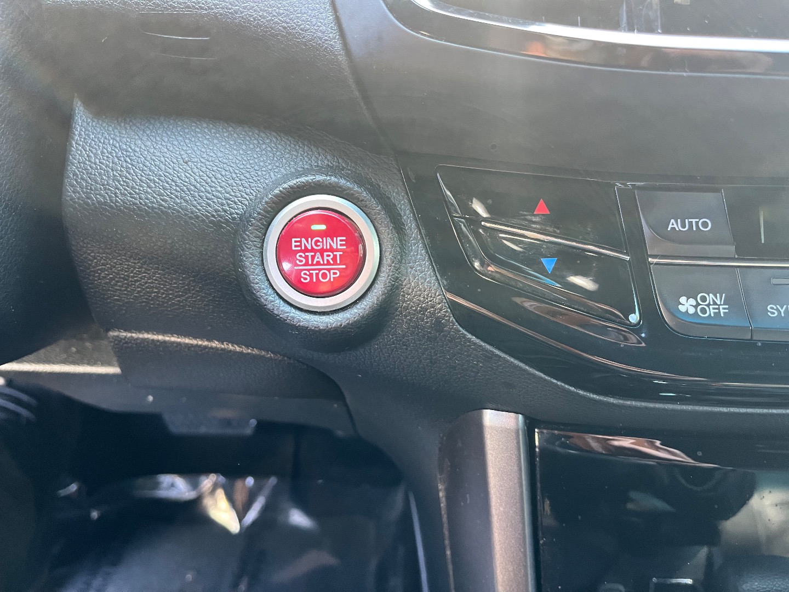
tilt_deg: -29.5
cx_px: 394
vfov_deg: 53.1
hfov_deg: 67.3
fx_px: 593
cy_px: 296
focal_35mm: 26
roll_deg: -1.7
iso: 400
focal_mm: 5.1
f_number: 1.6
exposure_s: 1/60
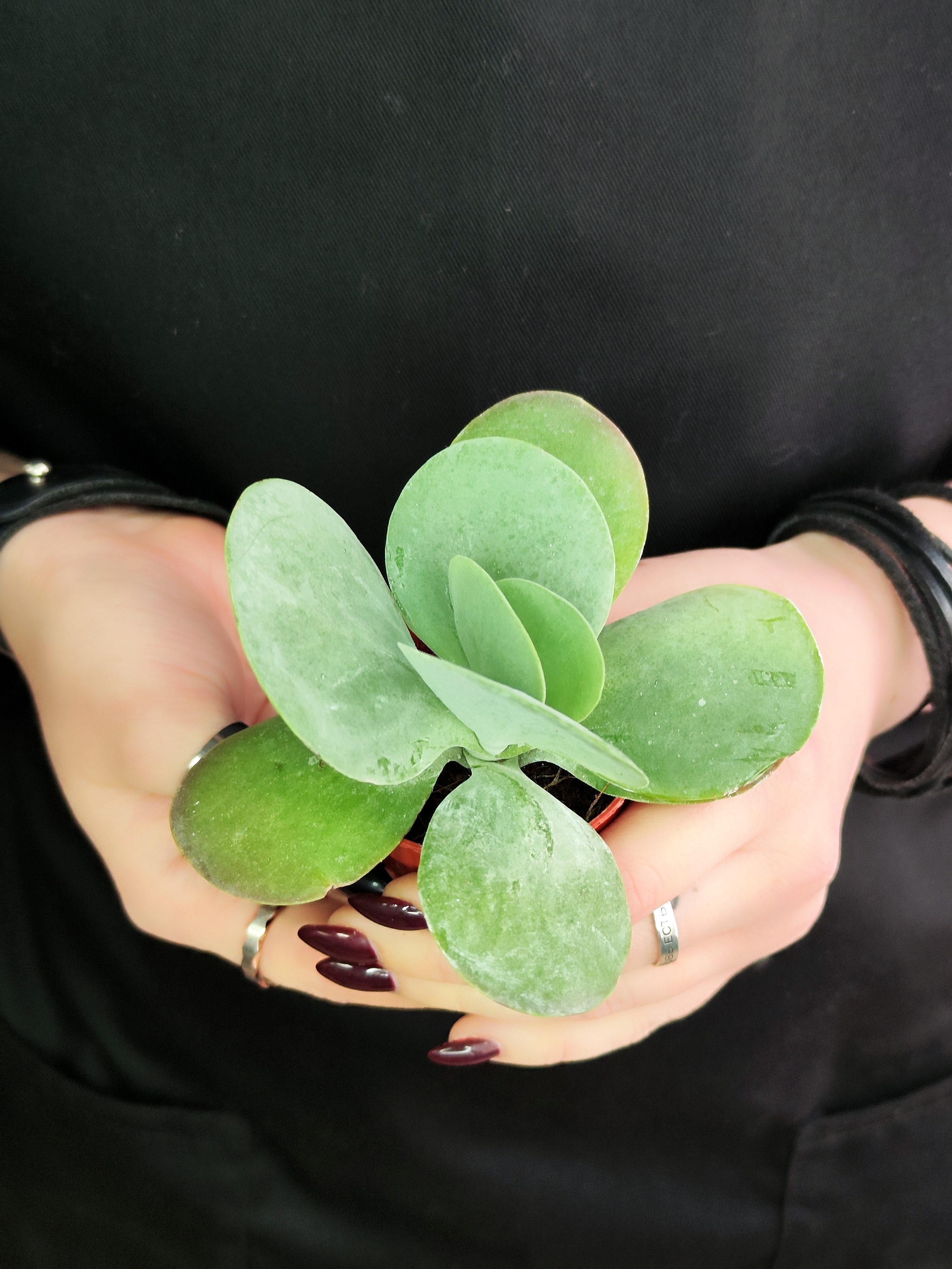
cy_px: 634
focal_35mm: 23
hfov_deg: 58.9
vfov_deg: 73.9
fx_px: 843
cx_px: 476
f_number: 1.69
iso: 678
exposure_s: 1/100
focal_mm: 7.01
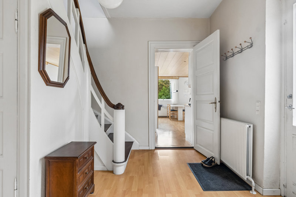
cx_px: 148
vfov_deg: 61.3
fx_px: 166
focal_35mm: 20
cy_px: 98
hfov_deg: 83.3
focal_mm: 13.5
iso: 200
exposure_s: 1/15
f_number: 8
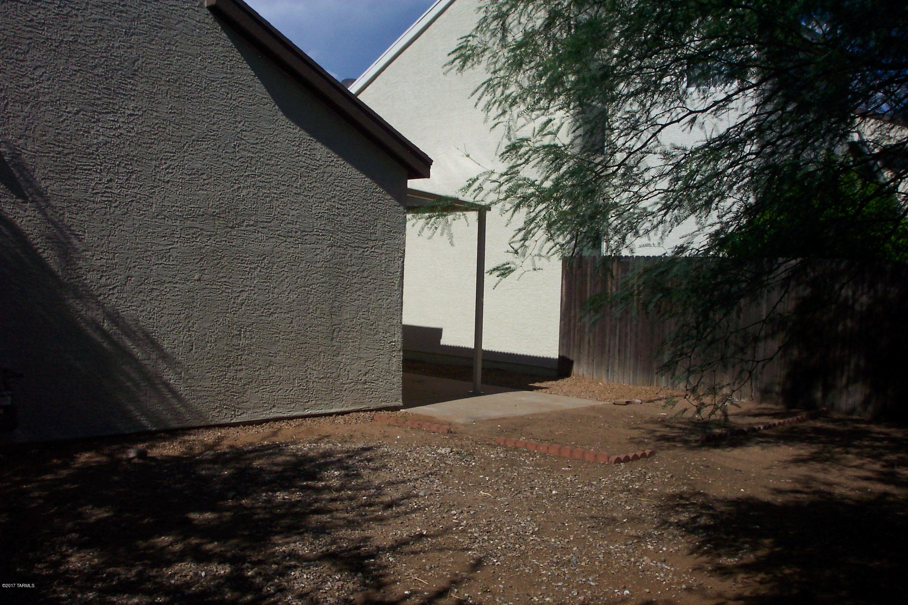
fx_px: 883
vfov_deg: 37.9
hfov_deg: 54.4
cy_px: 302
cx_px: 454
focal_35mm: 35
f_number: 9.5
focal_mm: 7.5
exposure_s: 1/700
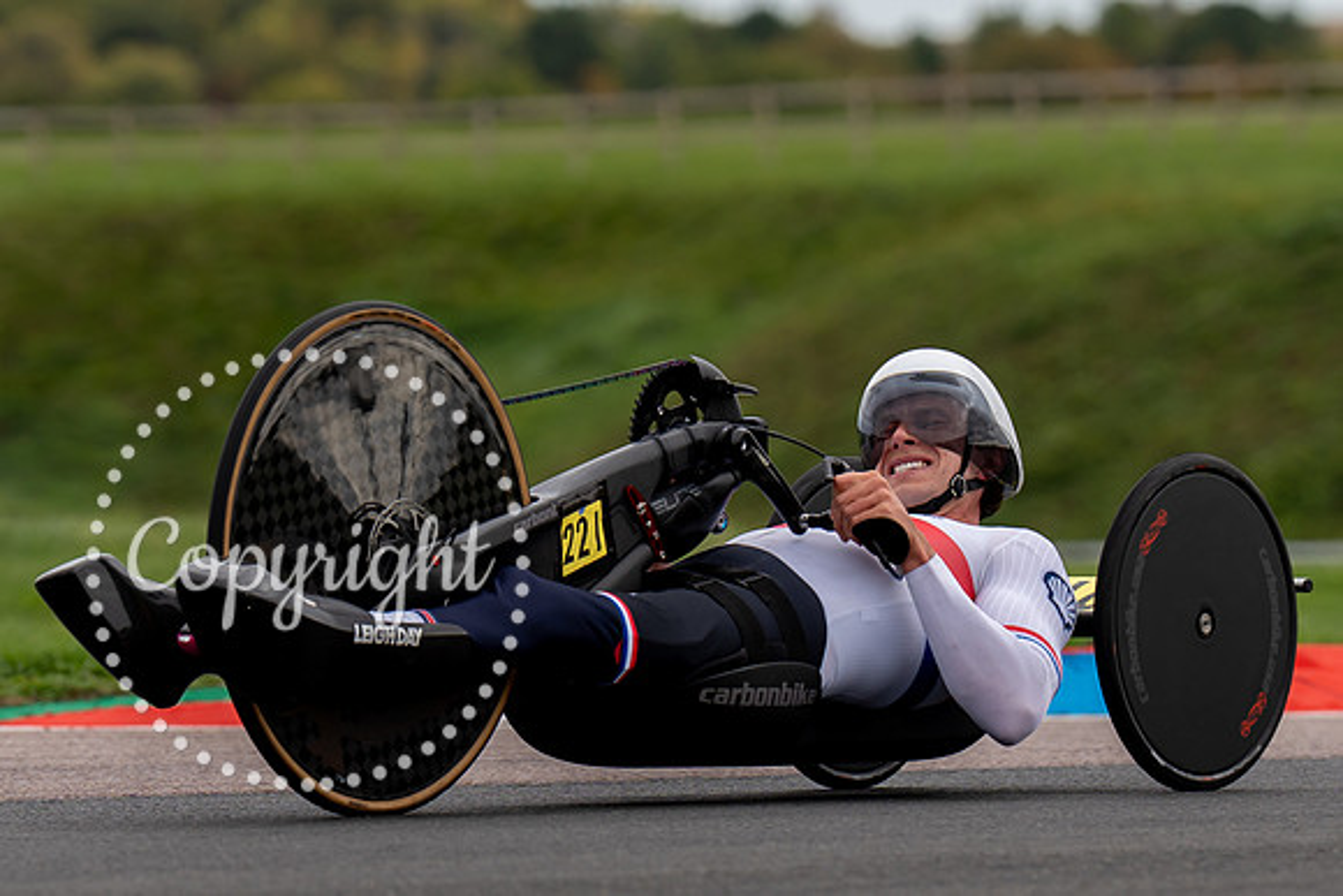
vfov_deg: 3.5
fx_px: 14464
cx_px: 727
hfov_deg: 5.3
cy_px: 821
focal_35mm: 388
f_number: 3.5
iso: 125
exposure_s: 1/1000
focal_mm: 153
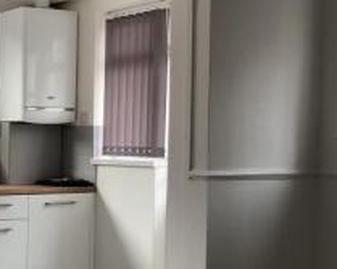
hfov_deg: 22.7
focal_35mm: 79
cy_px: 209
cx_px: -40
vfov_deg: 19.2
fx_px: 788
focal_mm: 3.99
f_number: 1.8
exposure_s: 1/33
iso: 32
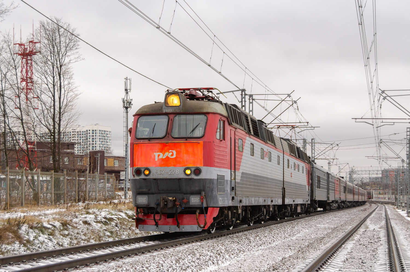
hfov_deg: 35.1
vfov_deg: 23.7
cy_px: 136
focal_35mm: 57
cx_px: 205
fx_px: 648
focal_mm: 38
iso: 100
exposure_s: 1/320
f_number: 4.8
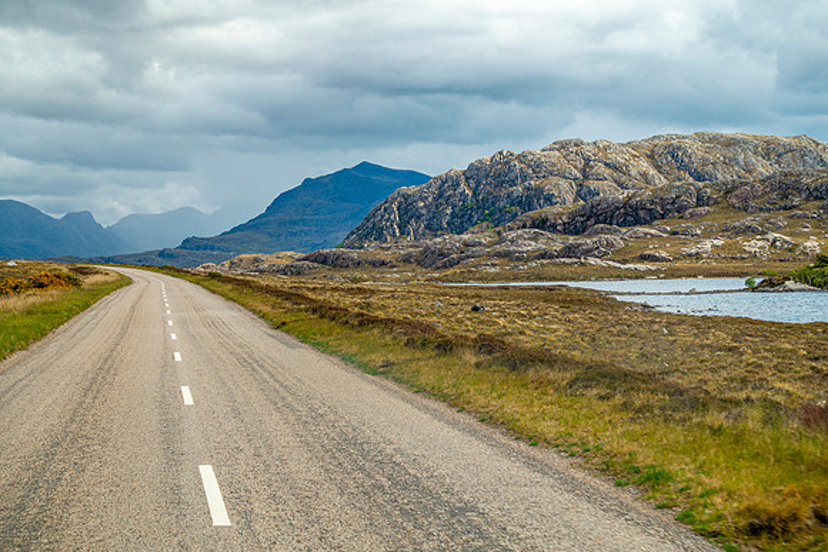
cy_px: 276
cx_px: 414
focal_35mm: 66
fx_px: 1518
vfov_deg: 20.6
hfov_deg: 30.5
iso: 125
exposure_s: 1/250
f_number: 7.1
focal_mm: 24.28
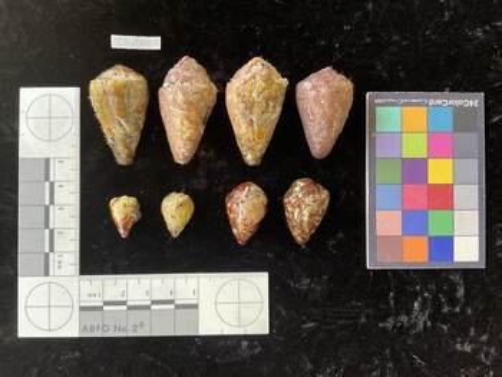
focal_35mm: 29
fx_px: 421
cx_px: 251
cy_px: 188
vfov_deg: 48.3
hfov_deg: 61.6
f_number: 1.8
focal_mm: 3
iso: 80
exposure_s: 1/60
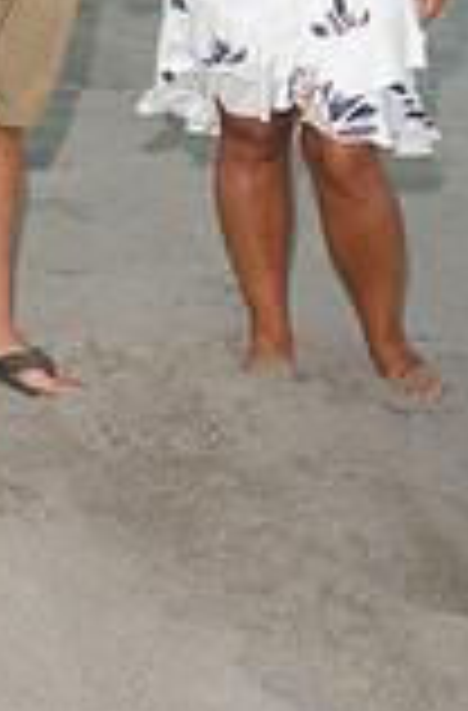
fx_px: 2105
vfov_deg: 18.0
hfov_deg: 12.5
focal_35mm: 107
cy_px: -194
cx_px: -40
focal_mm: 25
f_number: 9
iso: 100
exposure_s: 1/250
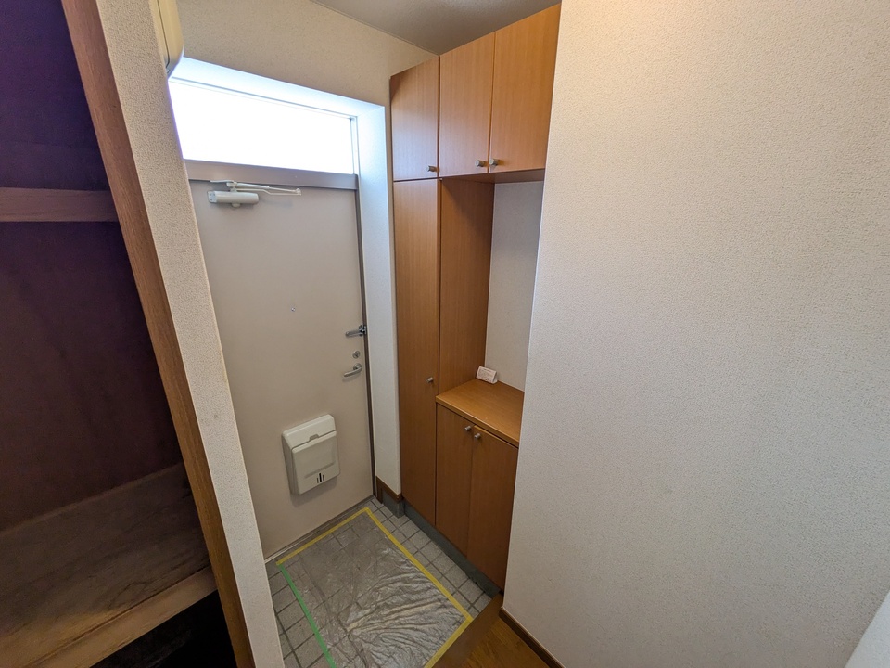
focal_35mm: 14
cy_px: 334
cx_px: 445
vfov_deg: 85.7
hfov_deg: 102.1
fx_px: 360
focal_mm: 1.83
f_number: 2.2
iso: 92
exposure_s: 1/60
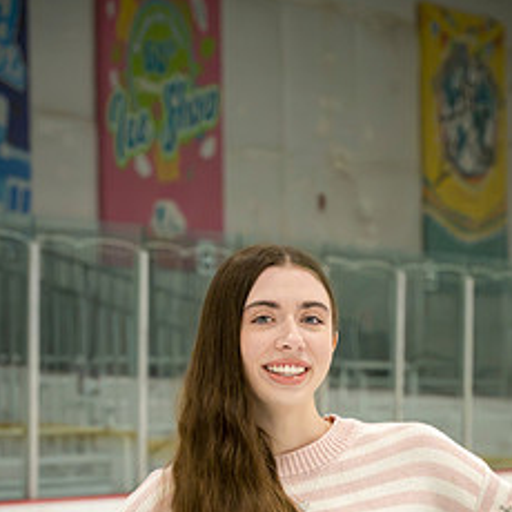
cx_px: 307
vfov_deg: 9.5
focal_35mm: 183
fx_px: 3062
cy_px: 496
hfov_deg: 9.6
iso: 3200
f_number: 8
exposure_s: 1/400
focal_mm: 110
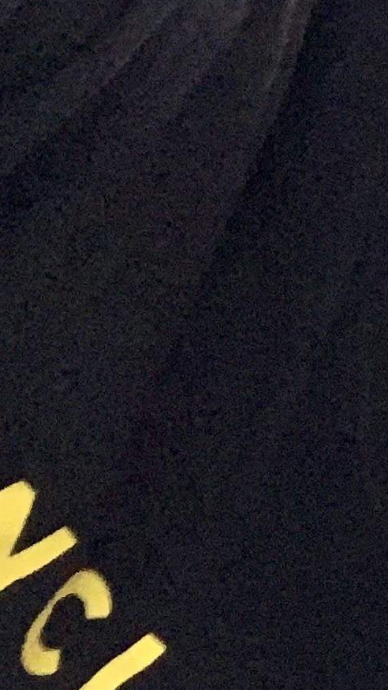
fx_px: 2250
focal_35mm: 123
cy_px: 743
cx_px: 1132
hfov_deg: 8.4
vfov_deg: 16.9
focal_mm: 2.87
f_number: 2.2
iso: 250
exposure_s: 1/30
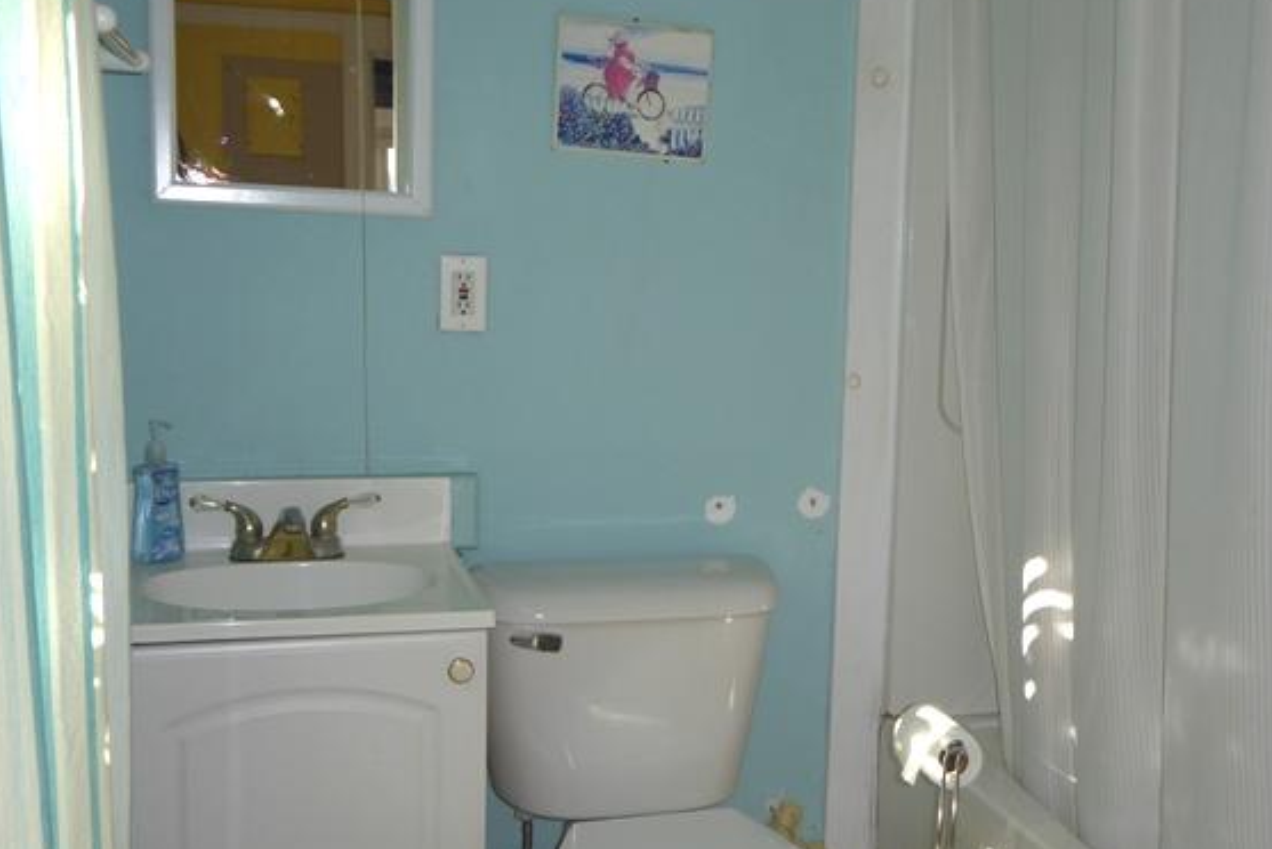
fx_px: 1520
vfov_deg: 31.2
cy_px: 477
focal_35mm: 43
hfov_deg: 45.3
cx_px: 715
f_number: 3.7
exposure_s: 1/60
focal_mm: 6.3
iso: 100
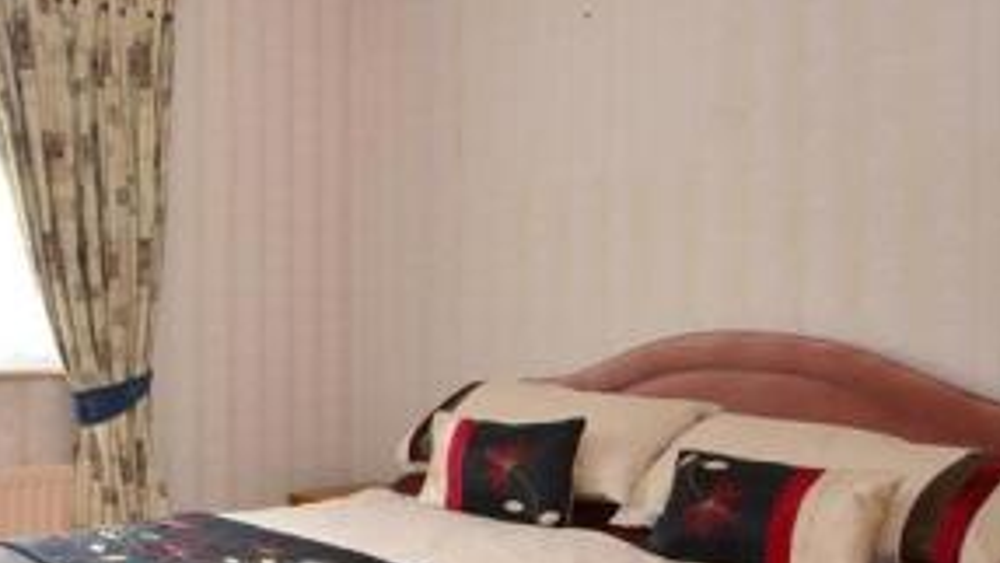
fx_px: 955
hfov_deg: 50.7
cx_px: 154
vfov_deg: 32.9
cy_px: 275
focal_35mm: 36
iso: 640
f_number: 11
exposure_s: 1/15
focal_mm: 10
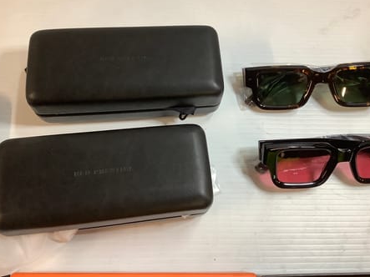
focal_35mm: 35
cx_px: 201
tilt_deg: -69.5
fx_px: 374
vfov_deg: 40.6
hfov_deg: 52.6
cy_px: 125
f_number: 2.4
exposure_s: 1/50
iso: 160
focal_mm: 3.3
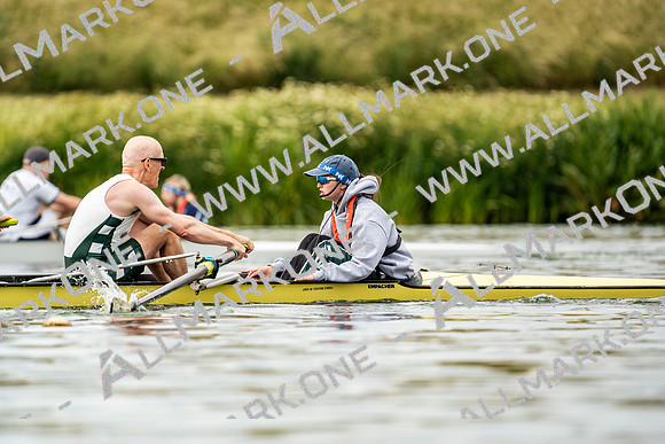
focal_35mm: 600
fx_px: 11085
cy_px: 222
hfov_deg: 3.4
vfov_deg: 2.3
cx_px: 332
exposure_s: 1/2000
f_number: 6.3
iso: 400
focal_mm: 600
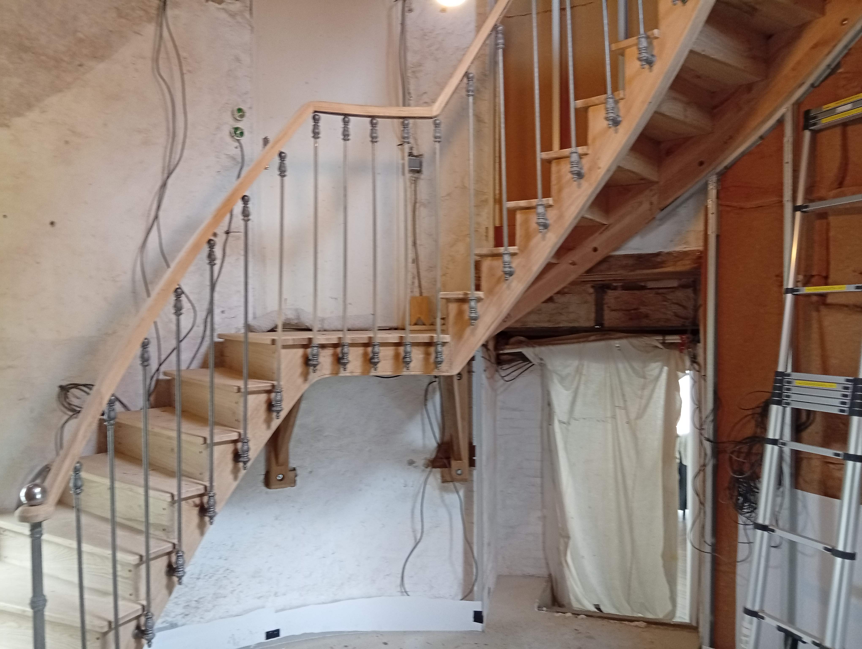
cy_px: 324
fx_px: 673
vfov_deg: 51.5
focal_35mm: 27
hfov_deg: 65.2
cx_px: 431
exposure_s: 1/33.3
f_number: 1.8
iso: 231
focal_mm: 3.84
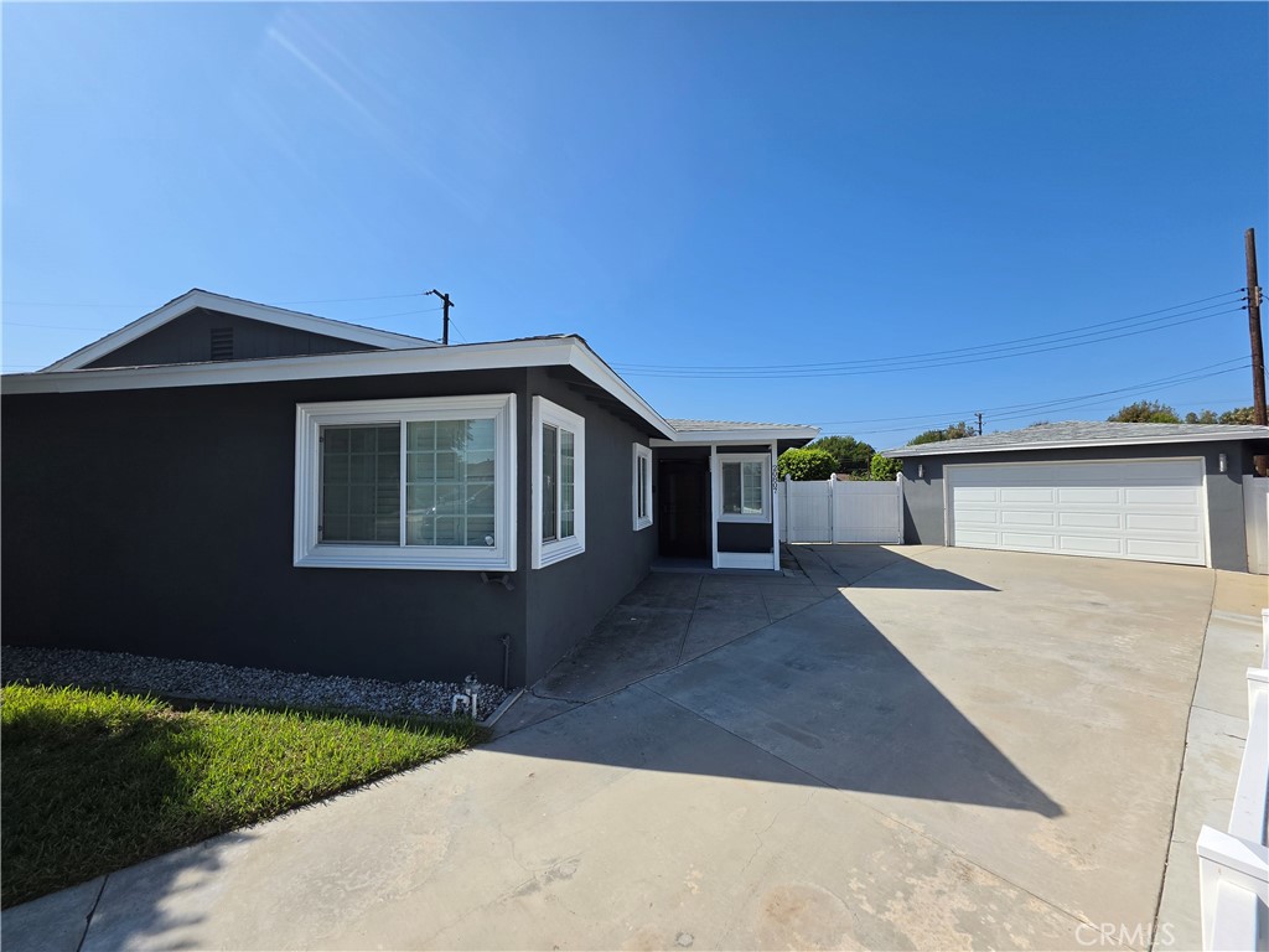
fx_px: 477
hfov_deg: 106.2
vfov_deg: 89.9
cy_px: 476
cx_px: 634
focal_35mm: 13
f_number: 1.9
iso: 32
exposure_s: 1/2327
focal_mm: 2.2
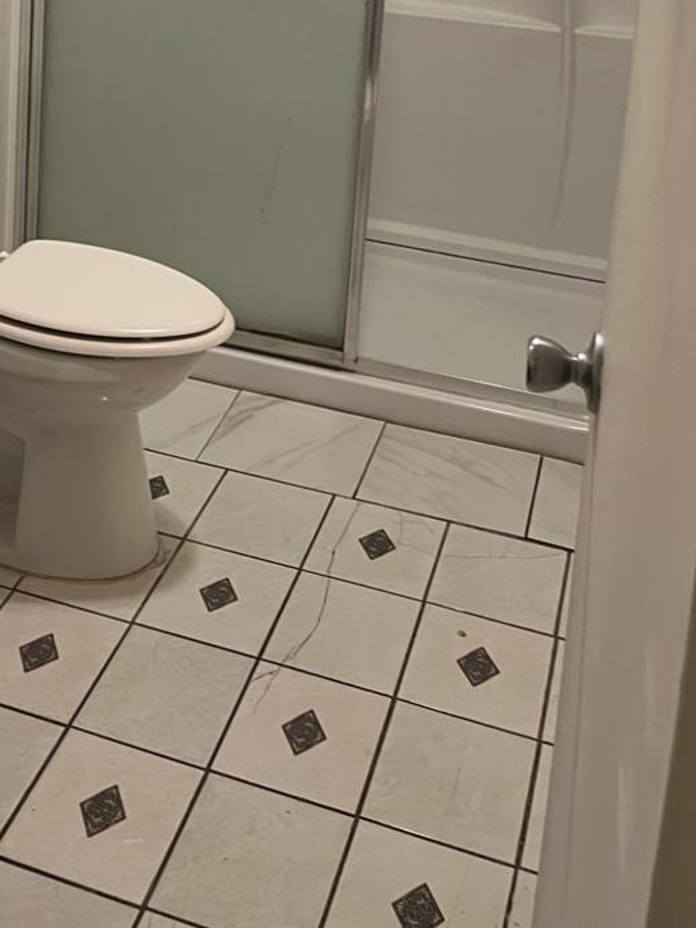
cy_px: -56
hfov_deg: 25.3
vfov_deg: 31.1
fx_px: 1501
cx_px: 69
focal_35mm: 56
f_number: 1.6
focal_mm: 5.1
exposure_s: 1/60
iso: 125
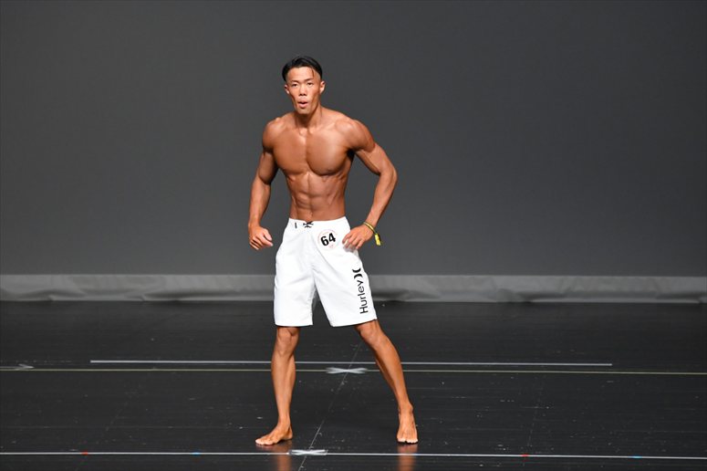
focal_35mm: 315
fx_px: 6183
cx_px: 354
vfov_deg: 4.4
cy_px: 236
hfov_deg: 6.5
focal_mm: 210
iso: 2500
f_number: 5.6
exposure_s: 1/400
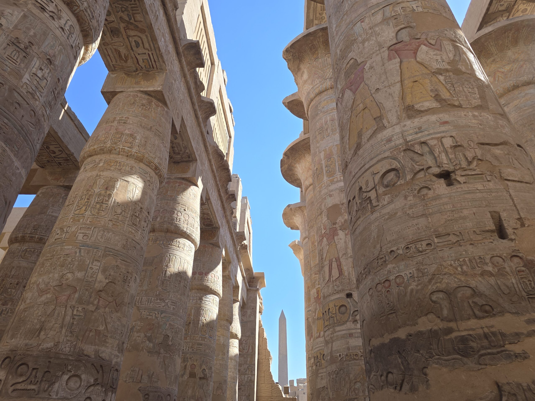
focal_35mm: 23
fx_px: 355
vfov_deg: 58.9
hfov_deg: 73.9
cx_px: 268
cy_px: 200
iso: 12
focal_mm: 6.3
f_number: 1.7
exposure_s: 1/349
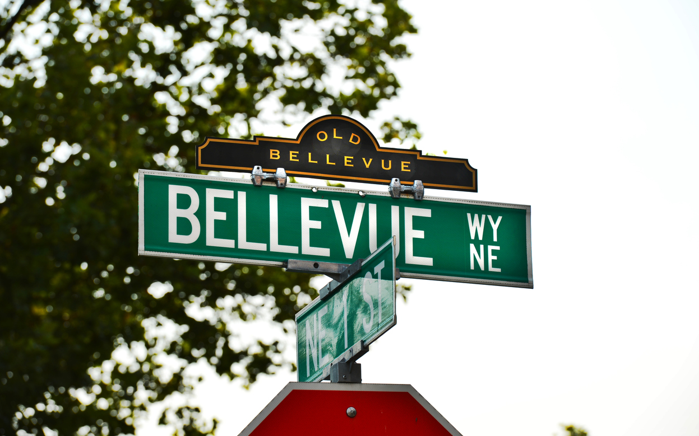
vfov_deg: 6.4
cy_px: 223
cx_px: 350
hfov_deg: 10.2
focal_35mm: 205
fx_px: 3905
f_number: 8
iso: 100
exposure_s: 1/250
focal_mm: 200
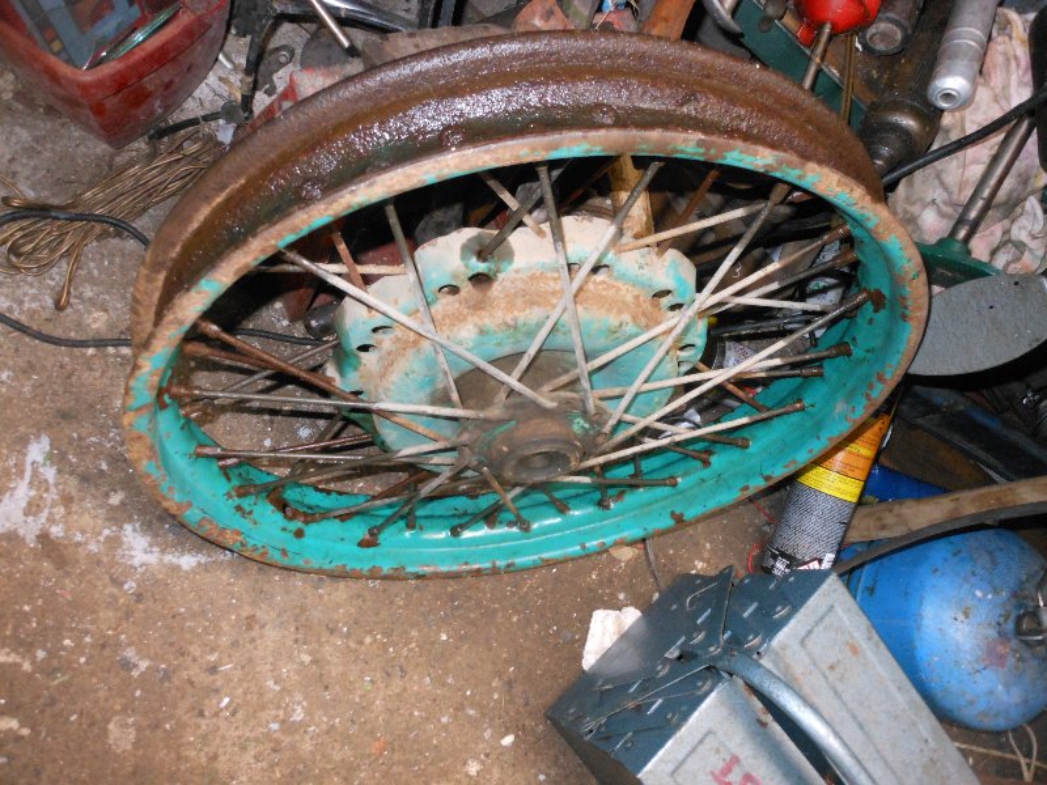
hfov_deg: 63.4
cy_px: 392
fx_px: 847
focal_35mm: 28
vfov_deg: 49.7
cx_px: 524
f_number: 3.7
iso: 400
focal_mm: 5
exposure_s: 1/25
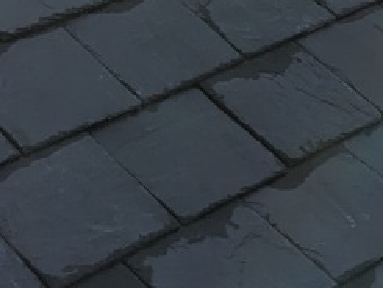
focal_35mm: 132
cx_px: 138
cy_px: -193
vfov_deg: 10.7
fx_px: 1461
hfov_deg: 14.9
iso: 46
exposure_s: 1/3906
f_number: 1.73
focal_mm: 4.38
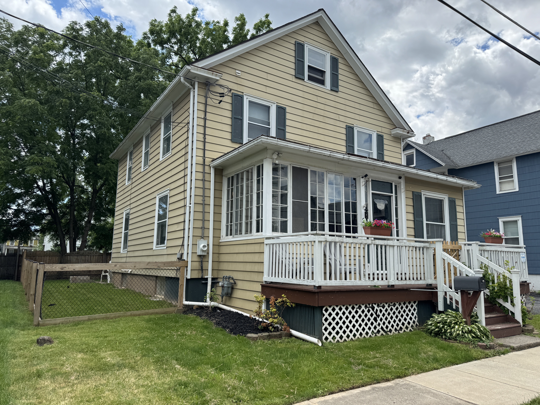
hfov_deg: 71.6
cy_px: 202
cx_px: 270
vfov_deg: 56.8
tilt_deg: +9.6
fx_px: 374
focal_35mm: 24
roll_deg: -0.6
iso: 80
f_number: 1.78
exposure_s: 1/2252
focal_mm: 6.76
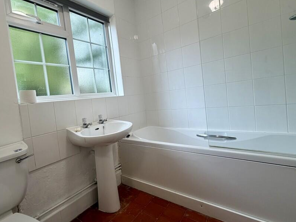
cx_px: 110
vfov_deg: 71.6
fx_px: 154
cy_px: 108
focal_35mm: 18
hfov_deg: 86.0
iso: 125
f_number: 2.2
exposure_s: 1/100
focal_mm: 2.22
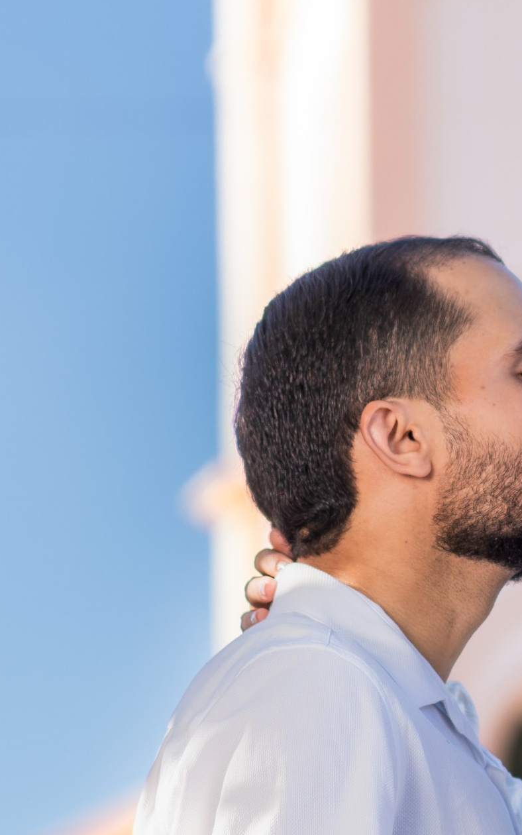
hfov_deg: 3.3
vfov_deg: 5.3
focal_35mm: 396
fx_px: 9010
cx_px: 600
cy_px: 665
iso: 100
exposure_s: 1/500
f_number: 2.5
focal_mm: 85
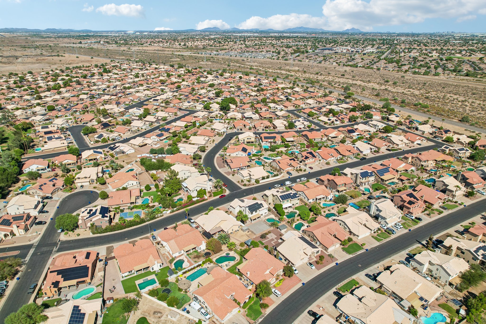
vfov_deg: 57.2
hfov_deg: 78.6
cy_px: 162
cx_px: 243
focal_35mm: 22
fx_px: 297
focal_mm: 8.4
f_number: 2.8
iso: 100
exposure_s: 1/240
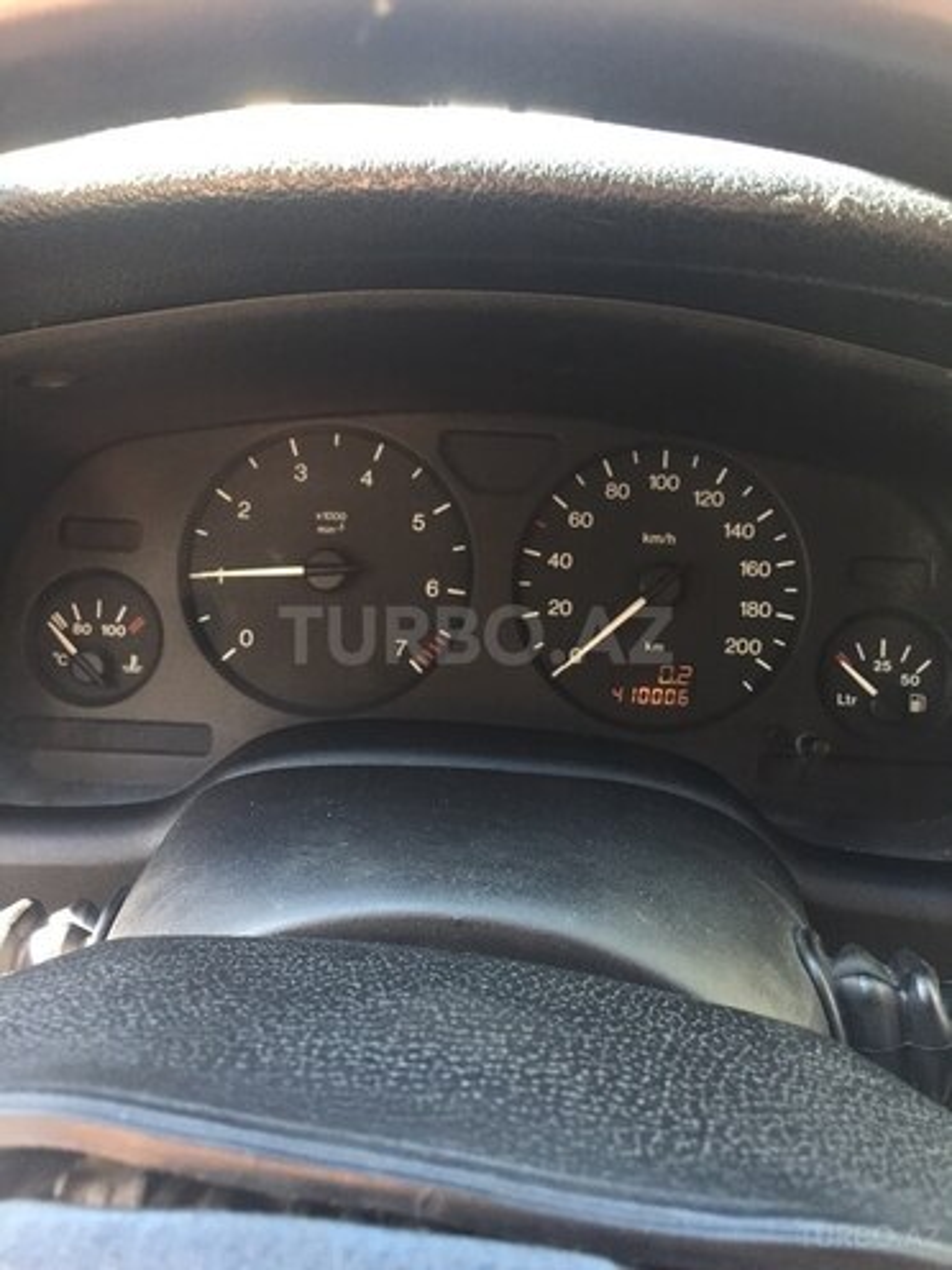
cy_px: 635
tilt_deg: -26.7
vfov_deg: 61.7
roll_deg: -2.1
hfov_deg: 48.2
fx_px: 1063
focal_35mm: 29
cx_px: 476
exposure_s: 1/33
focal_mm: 4.15
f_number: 2.2
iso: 80
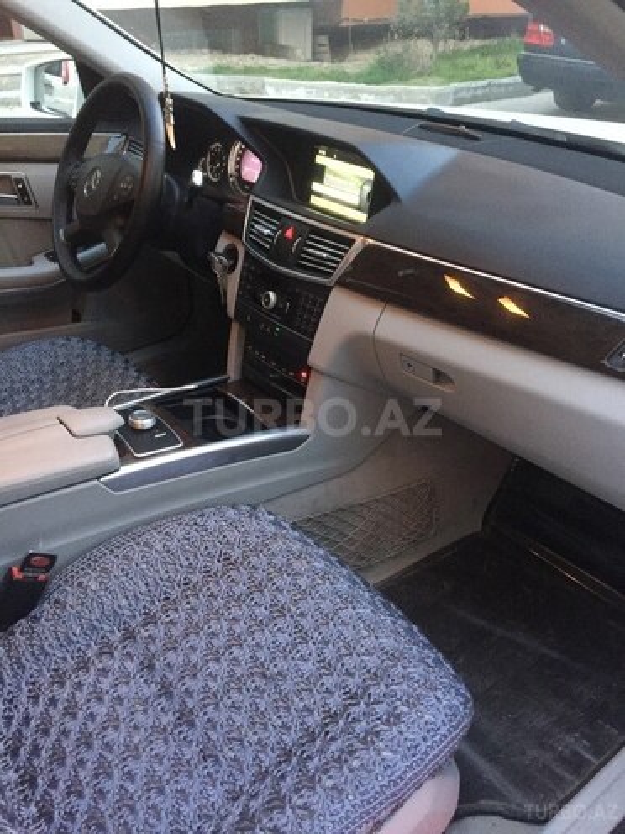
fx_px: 698
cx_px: 312
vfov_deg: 61.7
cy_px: 417
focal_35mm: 29
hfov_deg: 48.2
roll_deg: +2.3
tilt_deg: -29.8
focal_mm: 4.15
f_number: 2.2
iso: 320
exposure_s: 1/17
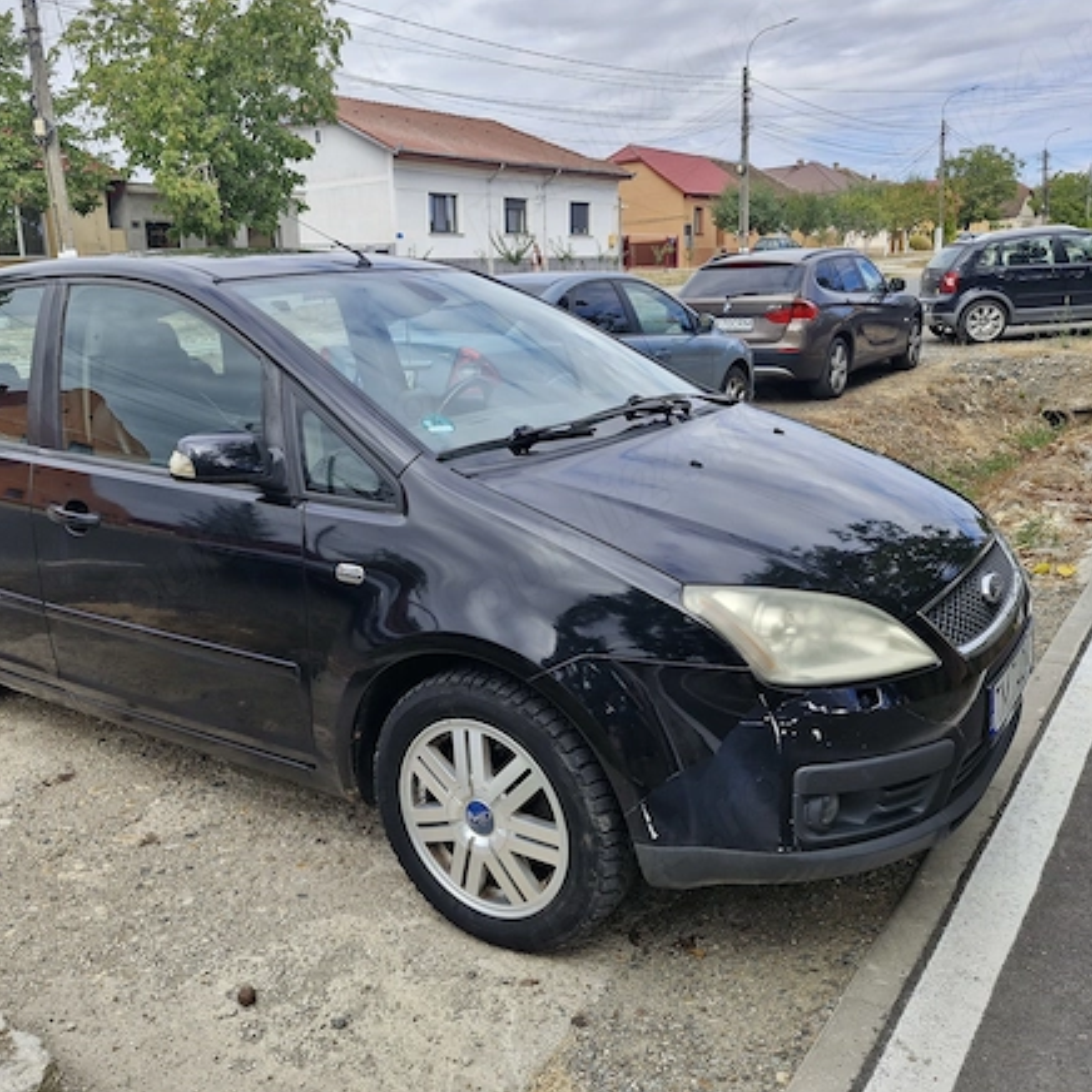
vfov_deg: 57.3
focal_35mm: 28
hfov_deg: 56.9
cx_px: 448
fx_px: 999
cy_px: 531
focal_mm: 5.54
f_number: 1.8
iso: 50
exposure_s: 1/926
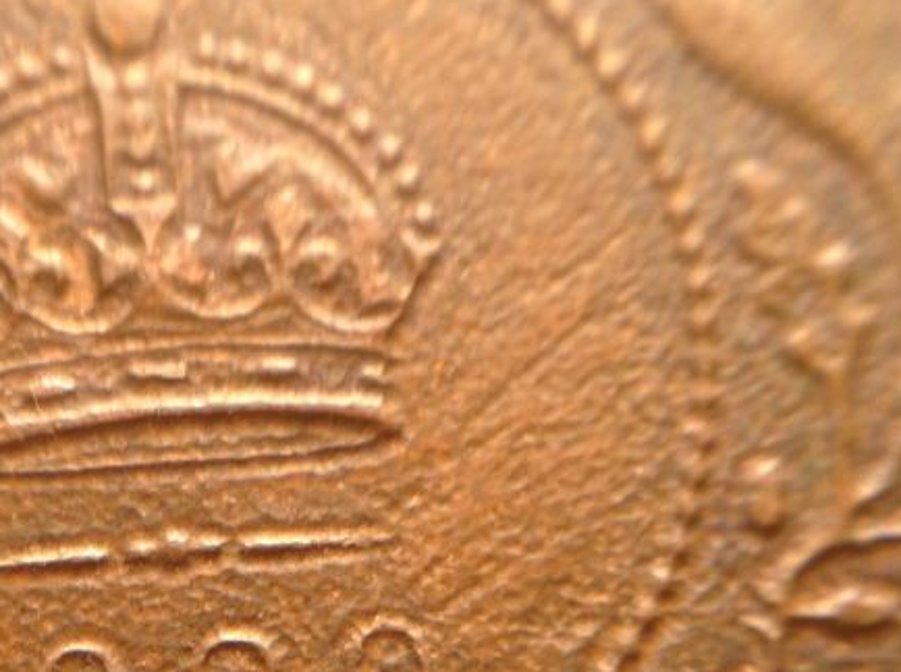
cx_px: 203
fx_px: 1975
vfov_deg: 19.1
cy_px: 536
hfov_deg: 25.3
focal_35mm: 76
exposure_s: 1/25
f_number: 2.4
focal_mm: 3.3
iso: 40
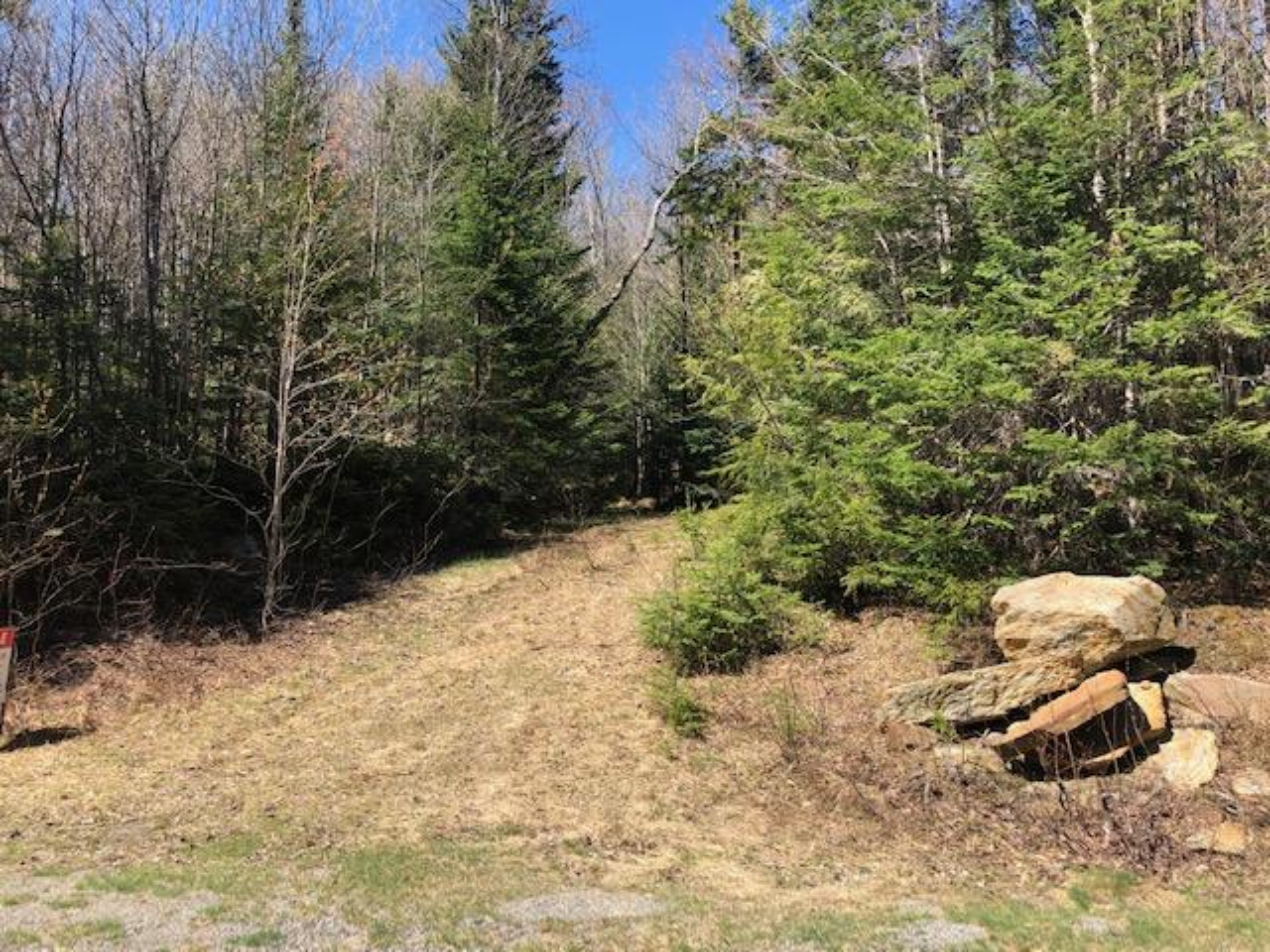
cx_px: 635
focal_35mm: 28
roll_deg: -0.9
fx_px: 1027
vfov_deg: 49.7
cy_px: 476
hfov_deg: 63.4
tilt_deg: +2.0
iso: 20
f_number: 1.8
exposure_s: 1/762
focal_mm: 3.99
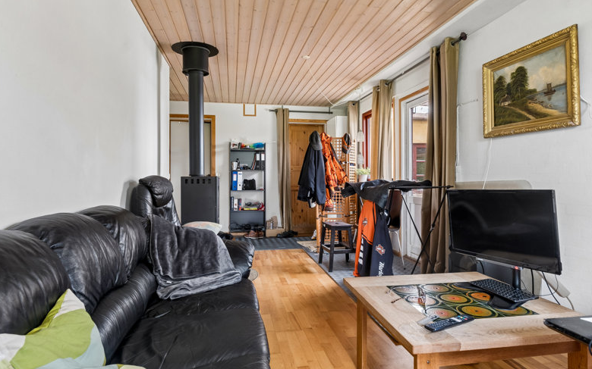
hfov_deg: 75.9
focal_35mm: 24
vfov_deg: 51.9
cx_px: 300
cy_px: 177
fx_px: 379
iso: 200
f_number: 8
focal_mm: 15
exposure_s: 1
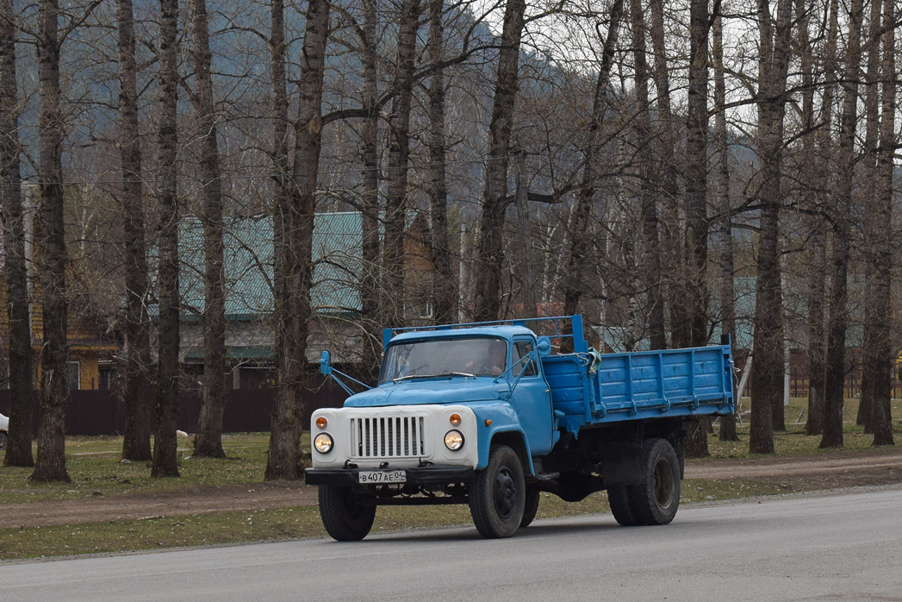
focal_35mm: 95
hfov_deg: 21.6
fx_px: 2369
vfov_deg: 14.5
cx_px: 471
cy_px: 296
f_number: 5.6
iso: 400
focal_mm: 55
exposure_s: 1/800
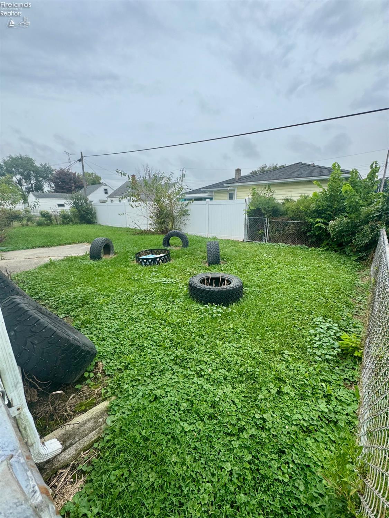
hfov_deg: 85.7
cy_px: 259
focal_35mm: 14
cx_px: 194
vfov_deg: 102.1
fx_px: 210
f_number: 2.2
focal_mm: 2.22
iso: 40
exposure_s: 1/569
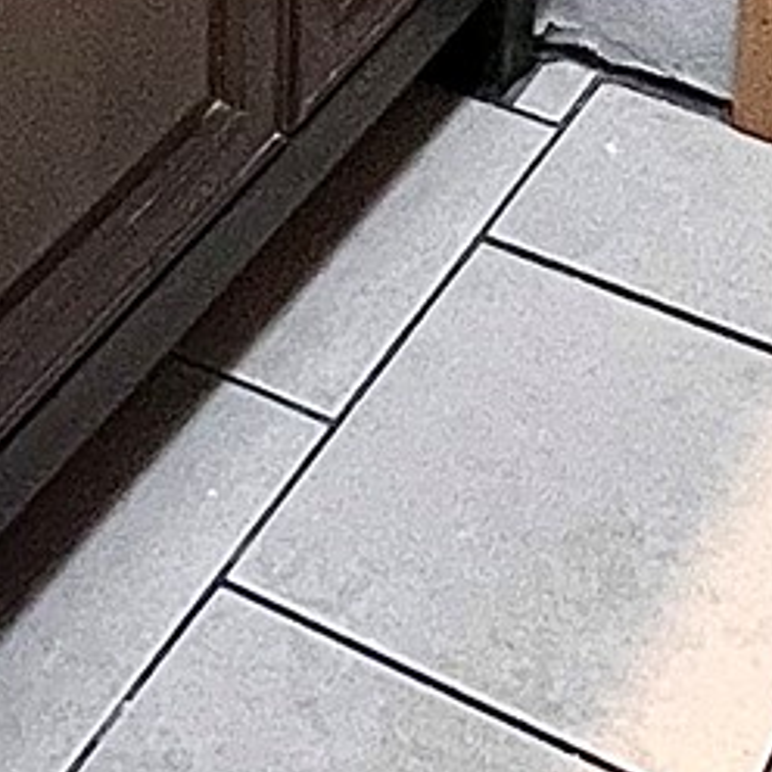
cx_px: 514
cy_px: -1093
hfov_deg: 18.2
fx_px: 2397
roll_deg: -2.4
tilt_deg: -11.7
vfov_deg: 13.4
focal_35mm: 95
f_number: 1.8
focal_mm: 1.57
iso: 400
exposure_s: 1/60
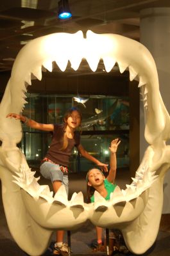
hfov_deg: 20.5
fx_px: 470
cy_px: 128
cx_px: 85
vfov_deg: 30.6
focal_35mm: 66
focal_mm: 44
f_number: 6.3
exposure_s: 1/10
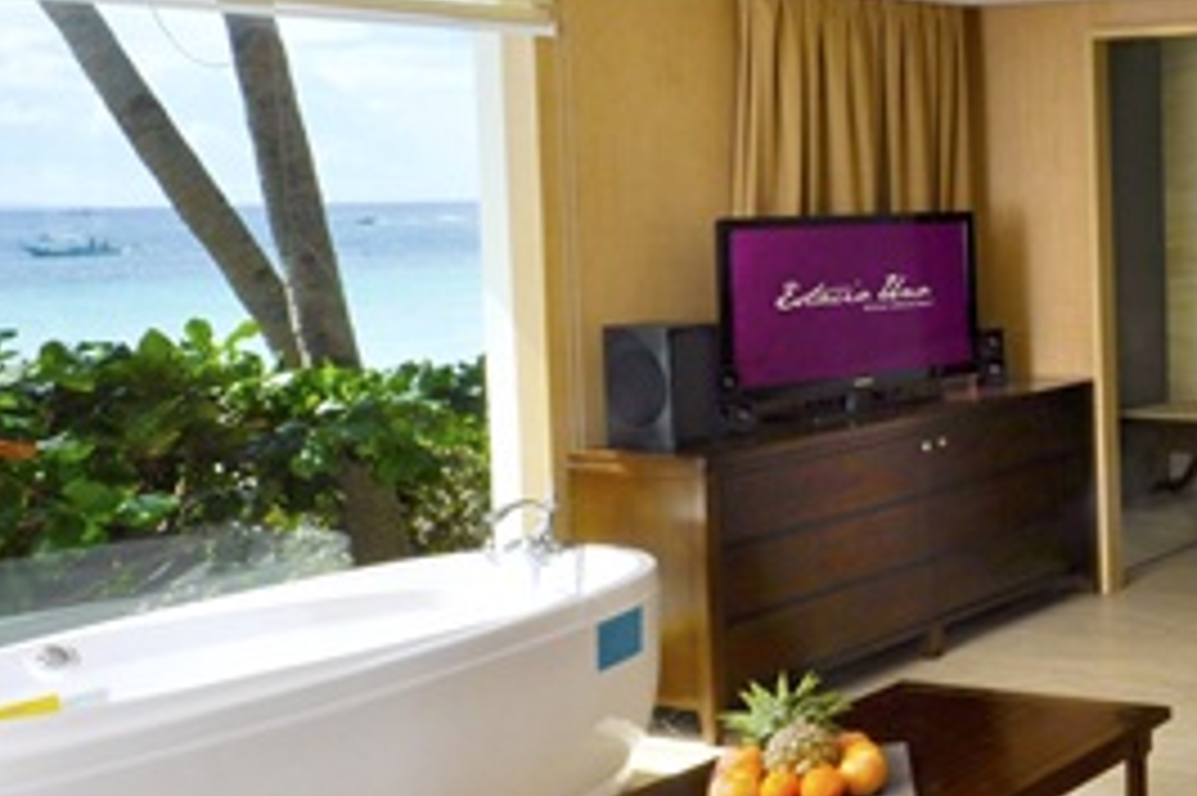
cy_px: 218
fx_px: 1595
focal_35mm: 48
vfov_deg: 27.7
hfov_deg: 30.9
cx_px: 1602
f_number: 16
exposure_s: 1/50
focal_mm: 10
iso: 100
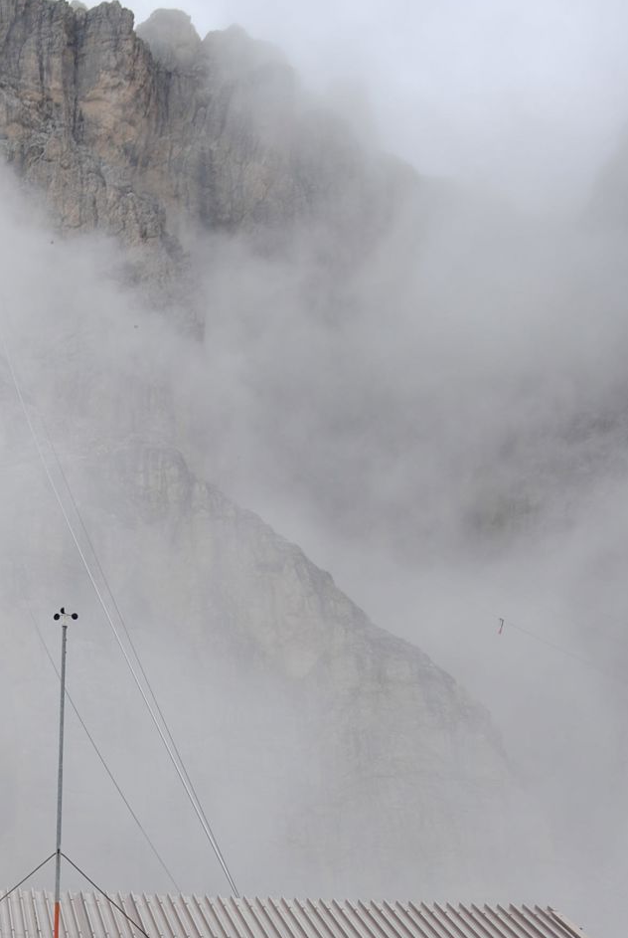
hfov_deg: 10.2
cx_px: -37
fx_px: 3467
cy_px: 872
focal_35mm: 133
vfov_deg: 15.2
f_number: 6.3
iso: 100
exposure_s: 1/125
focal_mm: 40
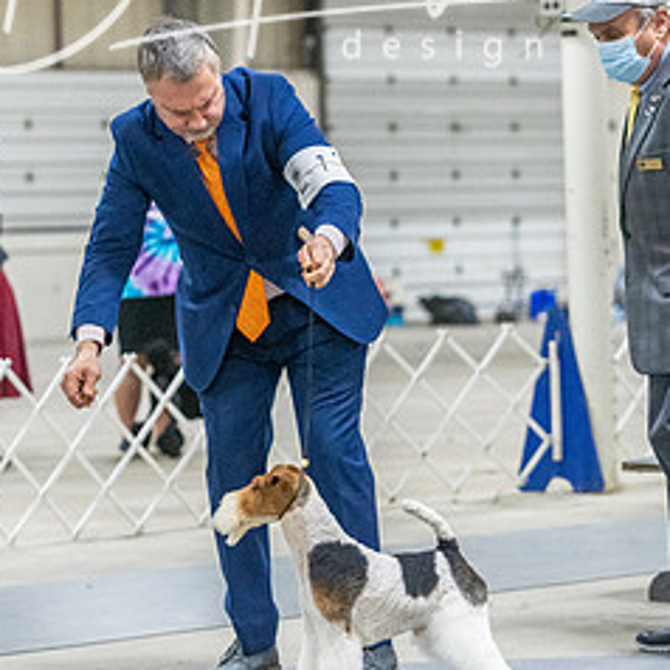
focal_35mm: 140
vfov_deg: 12.5
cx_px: 270
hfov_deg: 12.5
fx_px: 3066
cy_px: 324
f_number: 3.2
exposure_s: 1/400
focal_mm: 87
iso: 6400
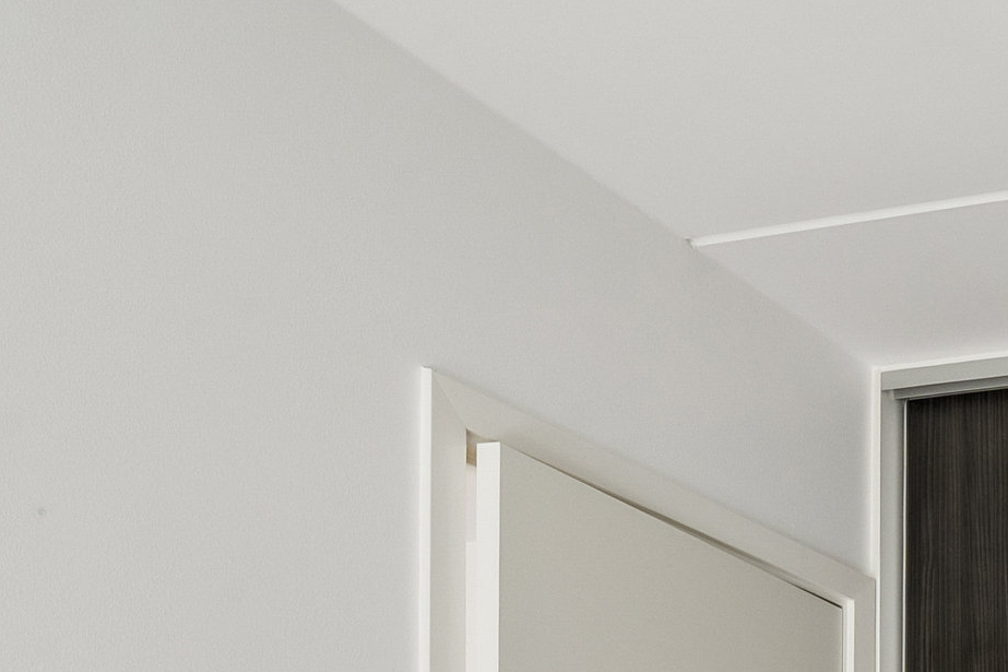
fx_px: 1501
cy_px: 1053
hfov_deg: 26.7
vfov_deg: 20.8
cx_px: 1508
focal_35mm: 54
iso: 640
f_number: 9
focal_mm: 16.5
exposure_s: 1/320
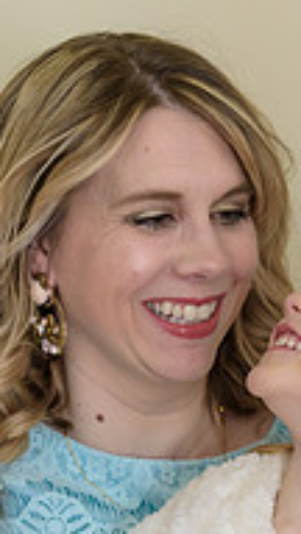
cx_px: 240
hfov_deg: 6.6
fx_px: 2611
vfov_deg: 11.7
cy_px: 385
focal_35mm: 184
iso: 1600
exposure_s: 1/200
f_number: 3.2
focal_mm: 58
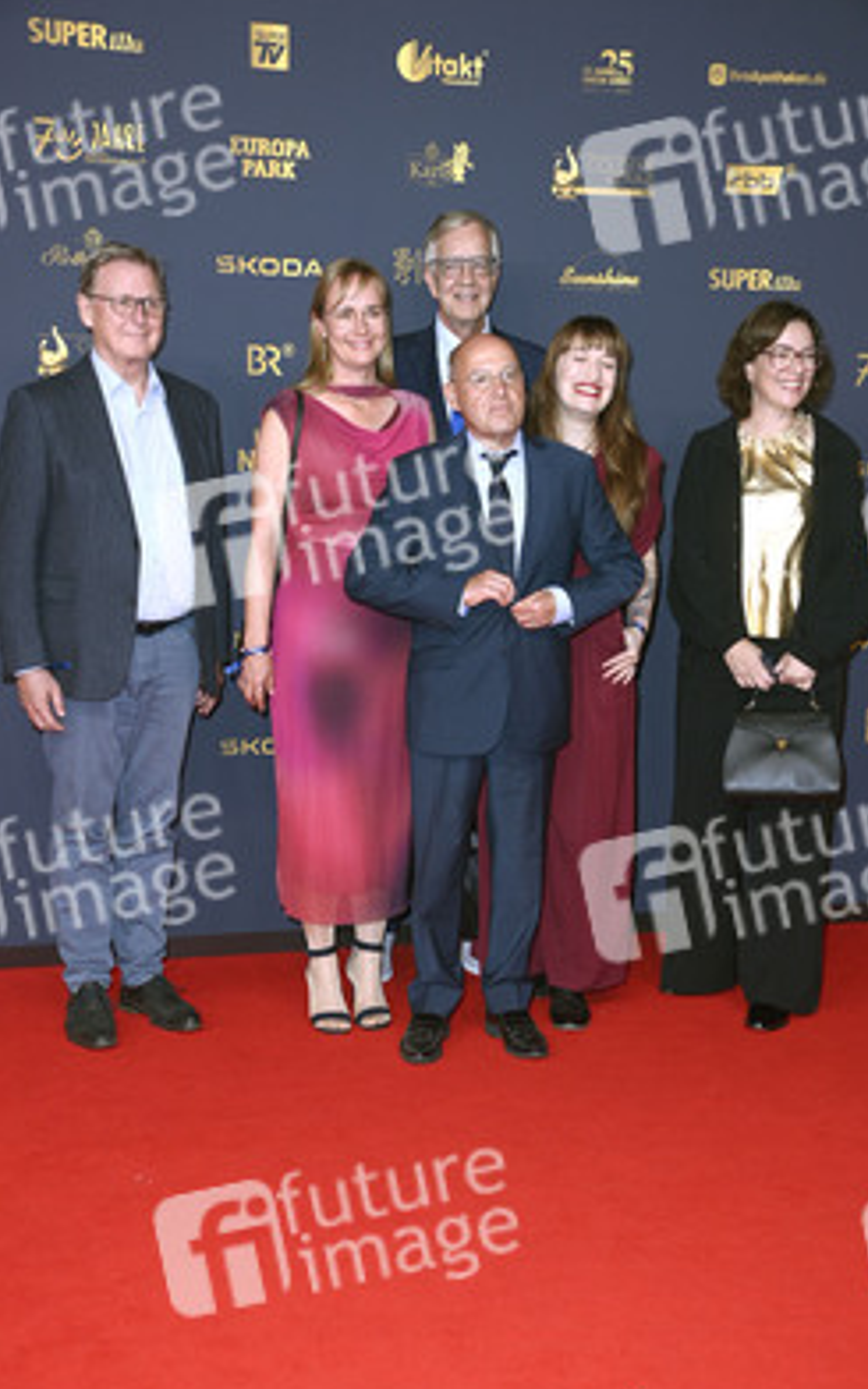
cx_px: 439
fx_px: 1968
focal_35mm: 52
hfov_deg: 24.9
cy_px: 702
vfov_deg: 38.9
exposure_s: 1/200
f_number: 5.6
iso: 800
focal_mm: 50
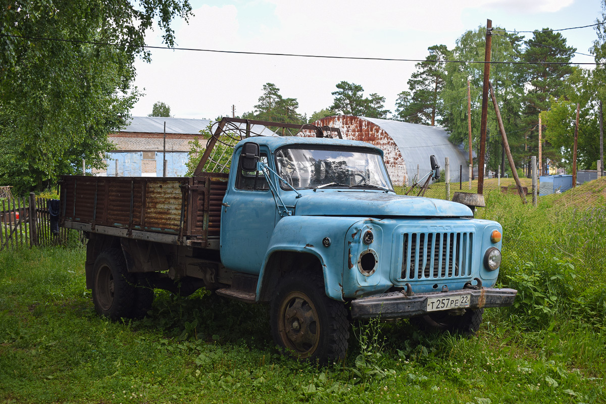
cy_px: 202
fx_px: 757
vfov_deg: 29.9
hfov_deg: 43.6
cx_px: 303
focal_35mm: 45
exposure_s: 1/250
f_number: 5.6
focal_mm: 30
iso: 200
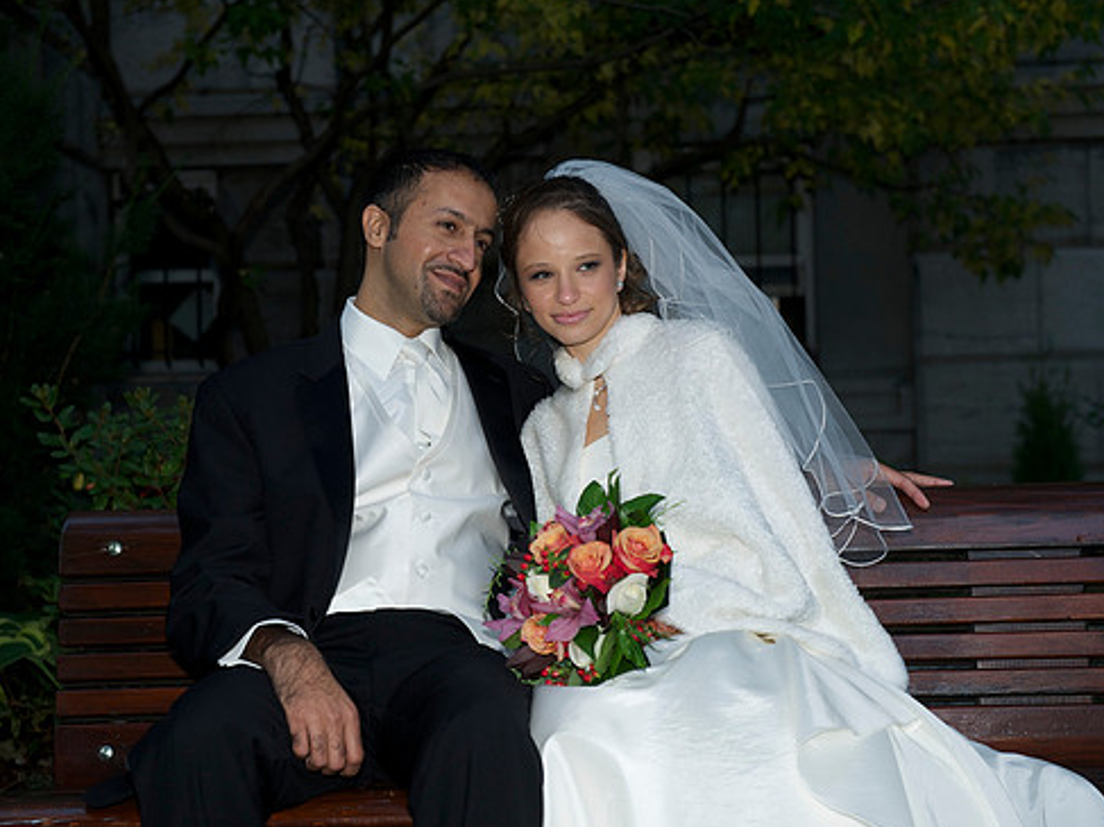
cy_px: 408
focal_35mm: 71
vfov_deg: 20.7
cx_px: 544
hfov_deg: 27.4
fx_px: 2264
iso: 200
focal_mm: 62
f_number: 5
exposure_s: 1/60
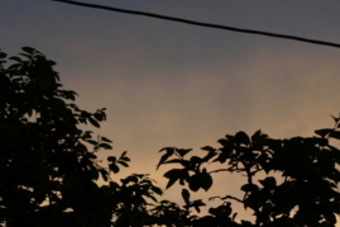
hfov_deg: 17.3
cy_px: 162
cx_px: 291
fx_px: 1105
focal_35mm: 117
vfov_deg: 11.7
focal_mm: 35
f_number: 2.8
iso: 200
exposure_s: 1/4000
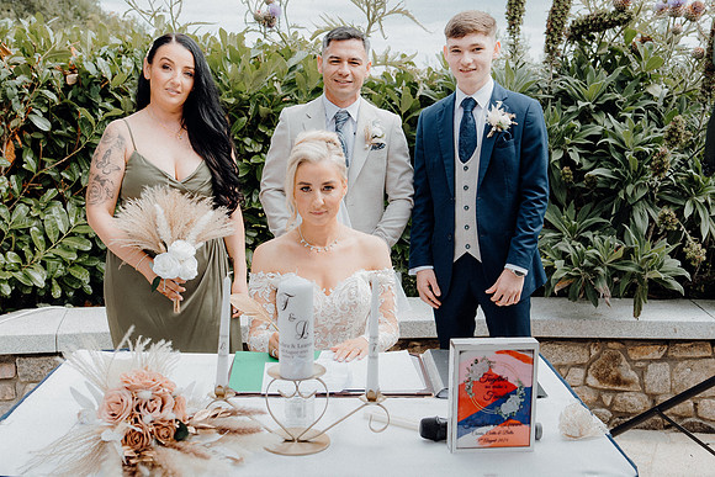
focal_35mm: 42
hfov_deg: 46.4
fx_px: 834
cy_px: 238
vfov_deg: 31.9
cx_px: 358
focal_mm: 28
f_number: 3.5
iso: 125
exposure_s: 1/400
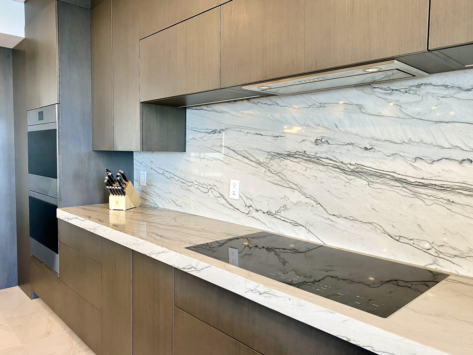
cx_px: 236
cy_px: 178
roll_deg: -1.3
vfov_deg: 53.1
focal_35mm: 26
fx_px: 355
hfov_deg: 67.3
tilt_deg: -4.9
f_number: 1.8
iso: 80
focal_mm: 4.25
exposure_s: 1/60
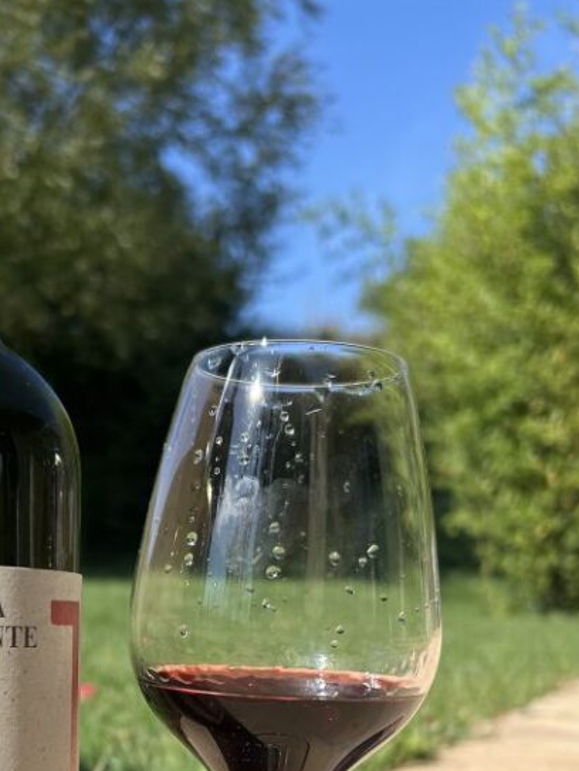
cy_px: 665
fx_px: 1092
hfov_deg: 29.4
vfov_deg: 36.9
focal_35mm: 49
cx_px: 180
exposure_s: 1/4444
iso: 50
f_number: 1.5
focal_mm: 5.7
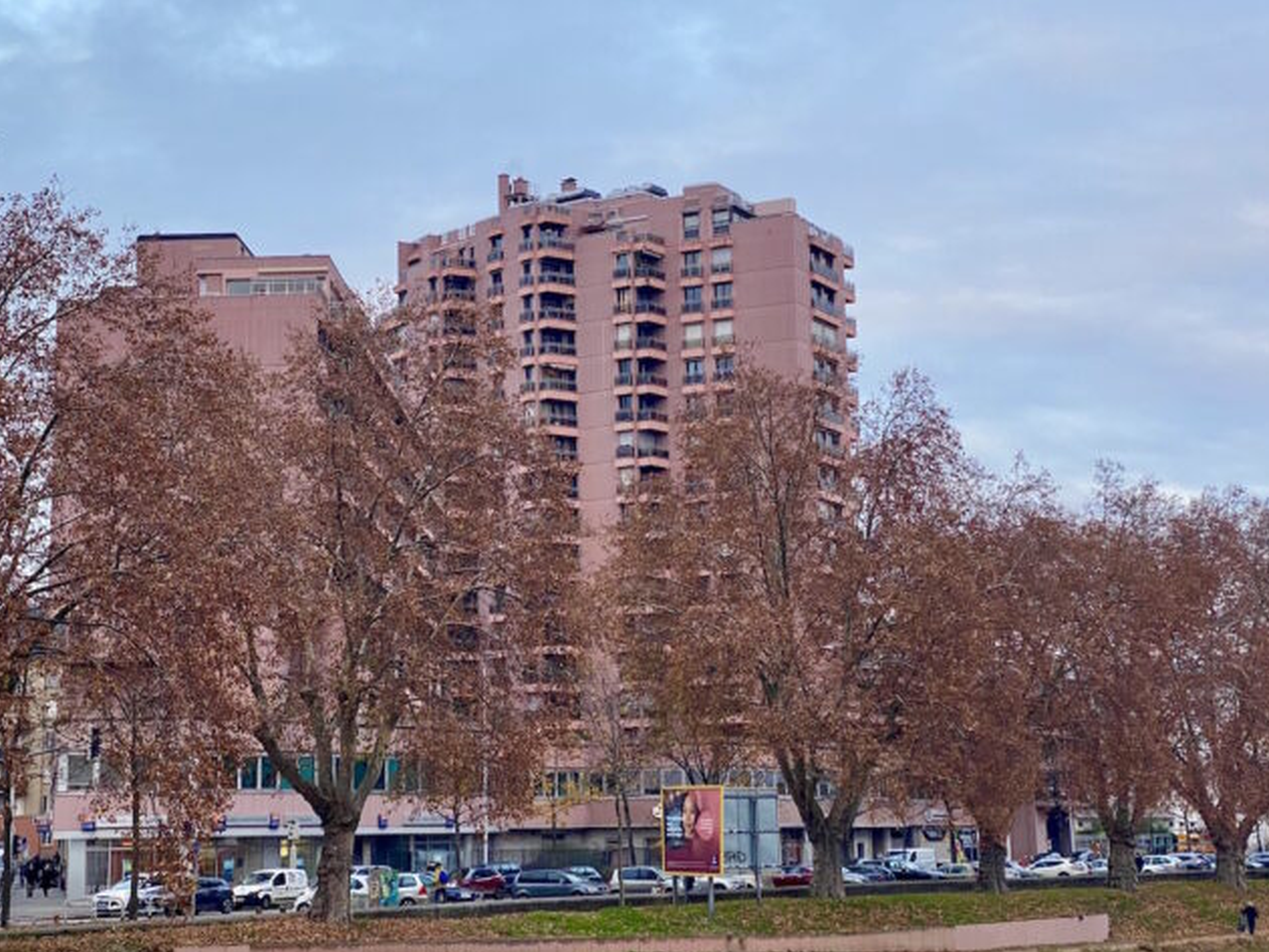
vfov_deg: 22.3
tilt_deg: +9.7
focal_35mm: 66
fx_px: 2420
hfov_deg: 29.3
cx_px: 491
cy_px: 409
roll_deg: +0.5
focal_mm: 6
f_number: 2
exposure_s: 1/122
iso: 25
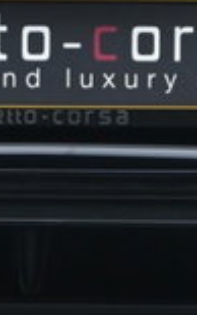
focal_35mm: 505
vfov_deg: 4.1
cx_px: 41
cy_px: -94
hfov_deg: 2.6
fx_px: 4334
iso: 1250
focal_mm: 50
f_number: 6.3
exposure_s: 1/30
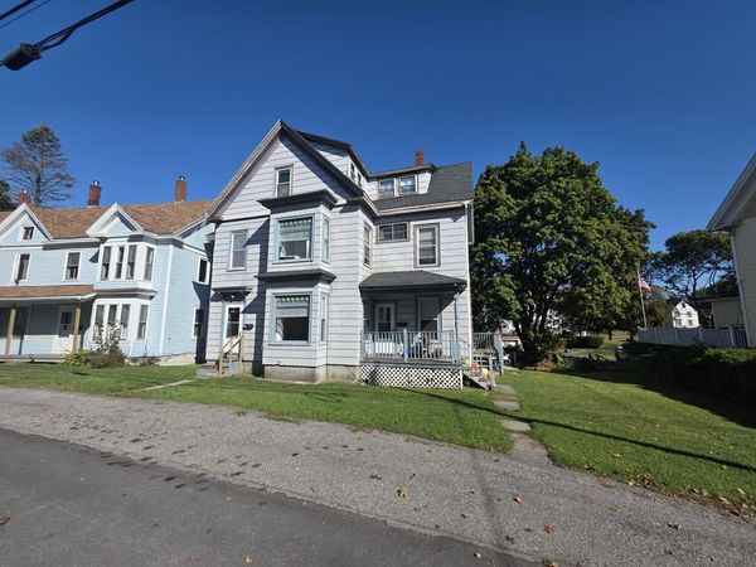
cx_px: 378
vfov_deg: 89.9
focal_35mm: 13
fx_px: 284
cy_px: 284
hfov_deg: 106.2
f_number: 1.9
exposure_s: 1/2308
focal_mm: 2.2
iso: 40
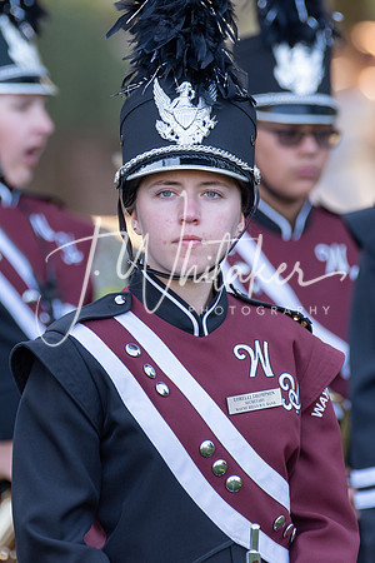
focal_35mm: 706
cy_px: 205
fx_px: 11023
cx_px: 114
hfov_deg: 1.9
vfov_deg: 2.9
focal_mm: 370
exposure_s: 1/250
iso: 800
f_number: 6
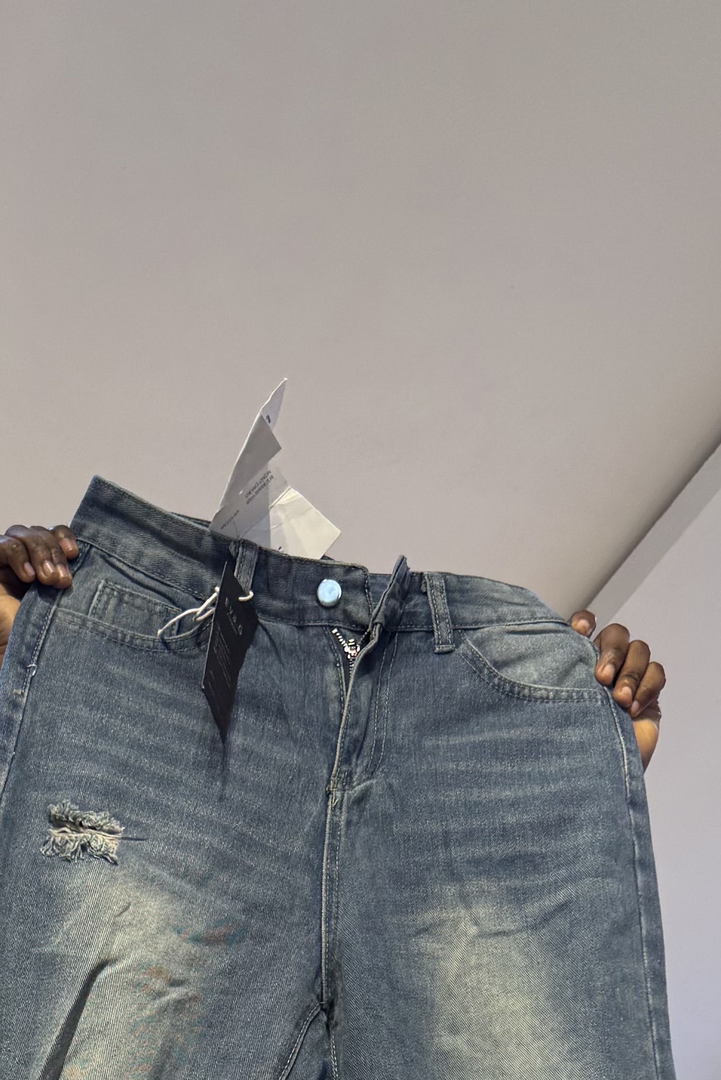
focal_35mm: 69
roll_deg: -4.5
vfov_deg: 25.7
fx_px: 2072
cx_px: 121
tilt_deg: +20.1
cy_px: 1342
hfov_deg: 19.5
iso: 80
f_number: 1.78
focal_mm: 6.76
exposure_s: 1/100
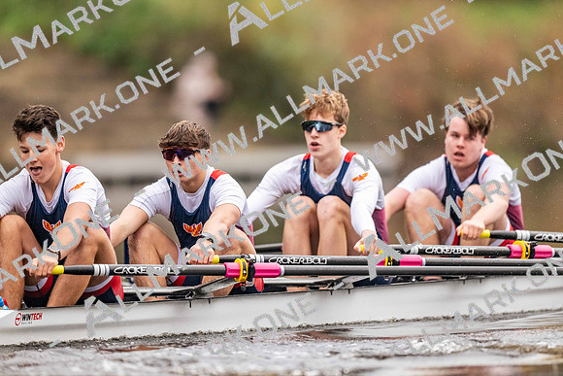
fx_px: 9385
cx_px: 282
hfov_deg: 3.4
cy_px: 188
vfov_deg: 2.3
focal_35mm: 600
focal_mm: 600
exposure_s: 1/2500
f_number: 4
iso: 4000
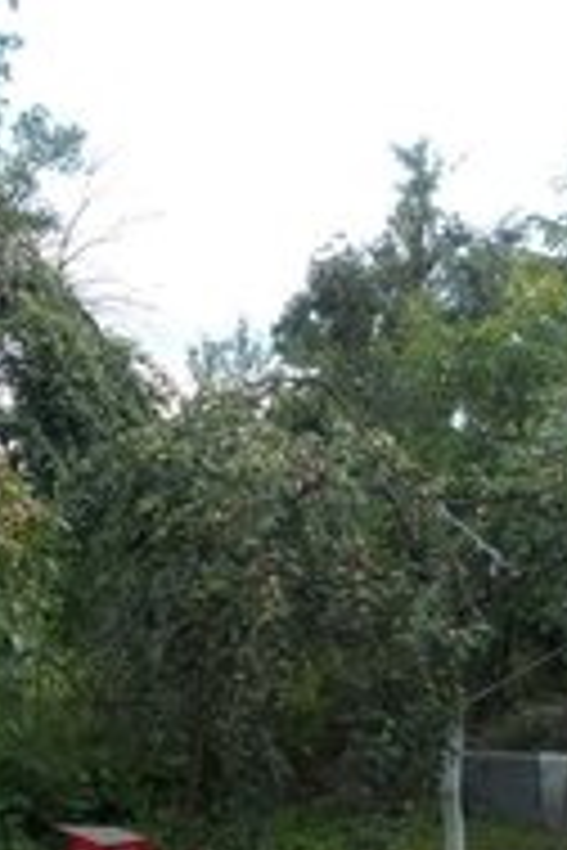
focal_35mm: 54
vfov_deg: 36.9
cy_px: 443
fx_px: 1276
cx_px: 126
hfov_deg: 24.7
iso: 80
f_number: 2.7
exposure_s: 1/400
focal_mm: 4
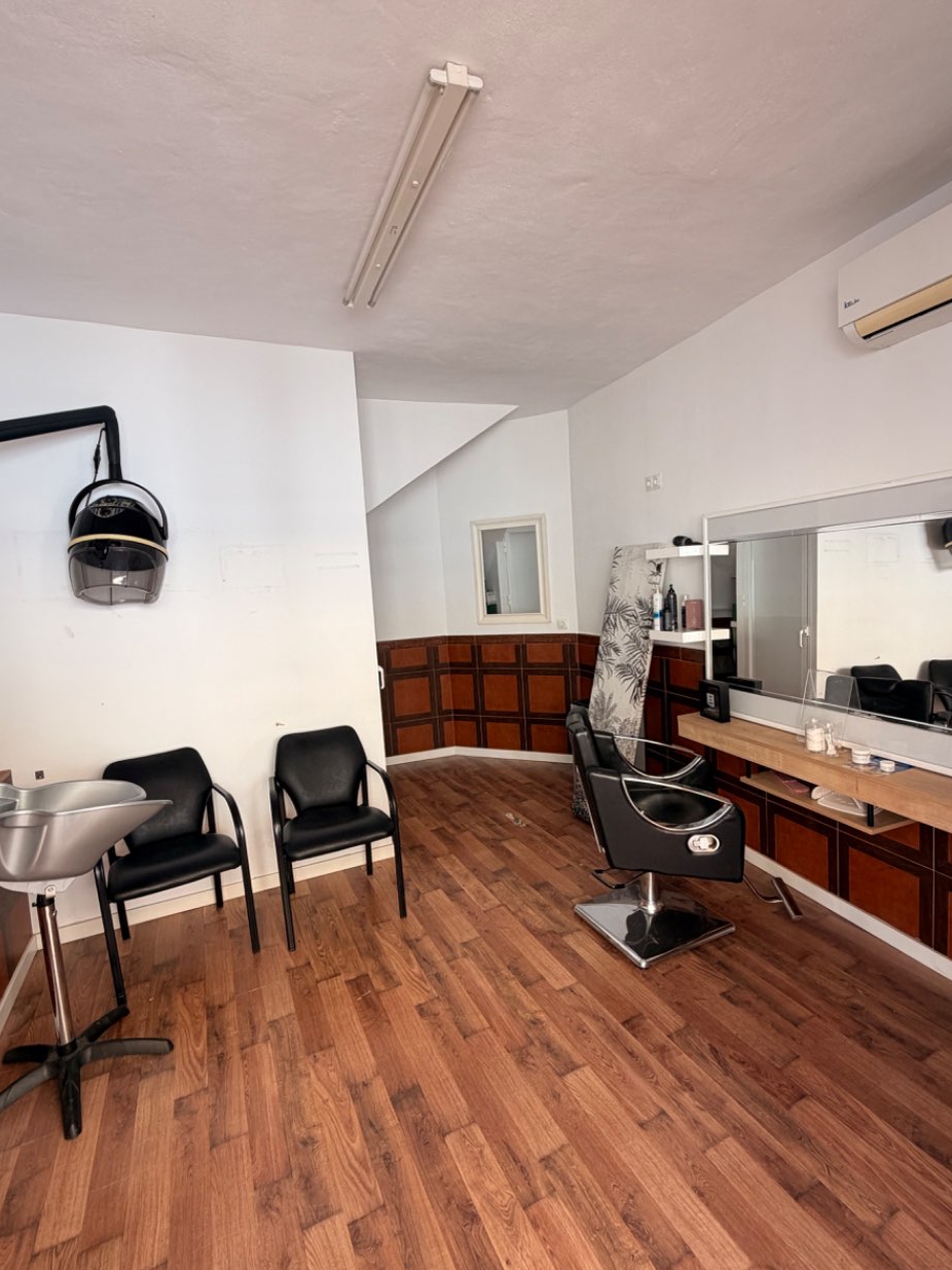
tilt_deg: -4.9
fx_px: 623
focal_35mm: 17
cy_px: 641
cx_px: 505
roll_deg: +2.8
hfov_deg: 74.6
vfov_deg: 91.0
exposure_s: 1/121
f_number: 2.2
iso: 100
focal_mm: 2.22
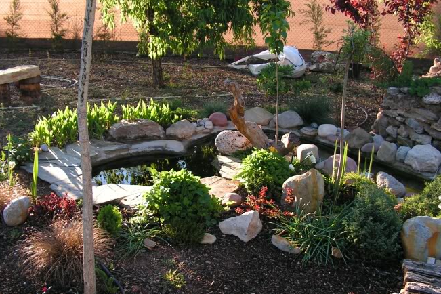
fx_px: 490
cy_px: 165
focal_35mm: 40
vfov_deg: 33.4
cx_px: 222
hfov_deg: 48.5
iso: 64
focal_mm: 6
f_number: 3.2
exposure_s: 1/125
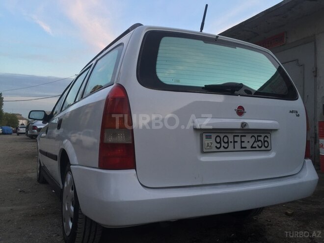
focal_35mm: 29
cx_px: 162
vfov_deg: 48.2
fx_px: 271
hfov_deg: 61.7
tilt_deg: +4.2
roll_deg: -0.8
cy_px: 122
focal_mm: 4.15
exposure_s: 1/50
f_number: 2.2
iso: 40
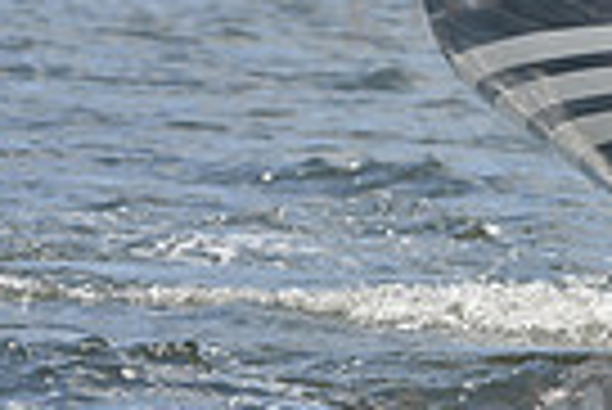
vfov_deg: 1.3
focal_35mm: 1021
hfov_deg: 2.0
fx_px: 17375
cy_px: -372
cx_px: 1206
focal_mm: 240
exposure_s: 1/1250
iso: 280
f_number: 5.6
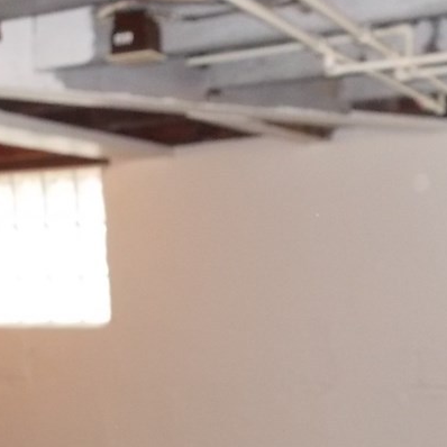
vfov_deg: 25.1
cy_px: 421
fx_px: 964
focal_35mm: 66
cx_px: 220
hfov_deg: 26.1
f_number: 3.3
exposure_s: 1/25
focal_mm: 4.1
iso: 250
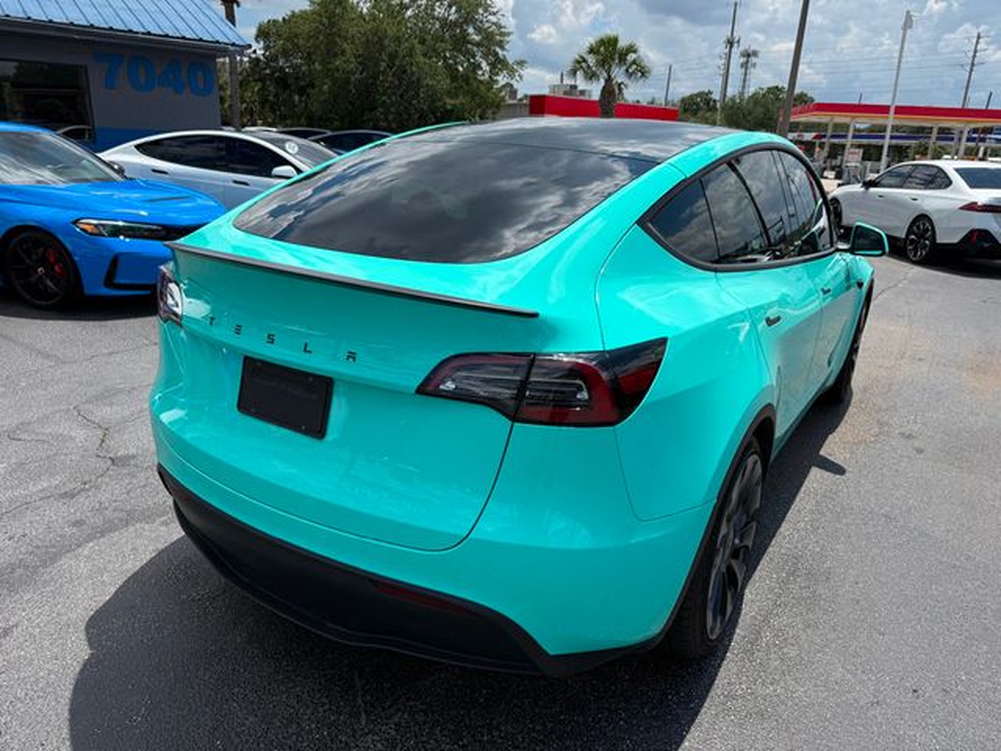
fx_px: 694
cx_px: 500
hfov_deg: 71.6
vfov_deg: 56.8
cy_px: 376
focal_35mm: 24
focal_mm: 6.76
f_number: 1.78
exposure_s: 1/6173
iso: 80
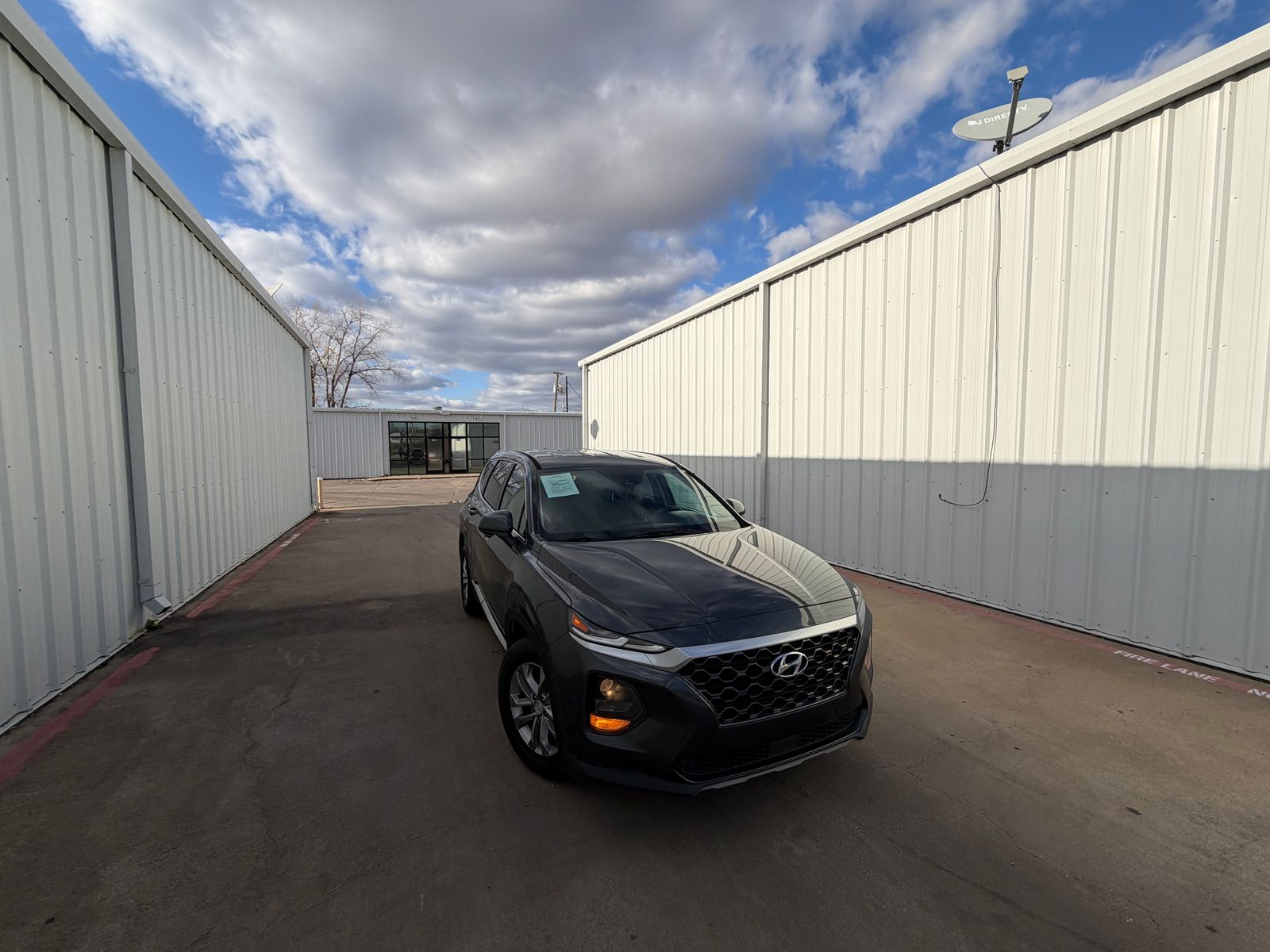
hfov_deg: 102.1
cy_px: 476
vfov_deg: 85.7
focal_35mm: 14
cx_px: 635
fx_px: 514
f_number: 2.2
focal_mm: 2.22
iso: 20
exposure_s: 1/1189
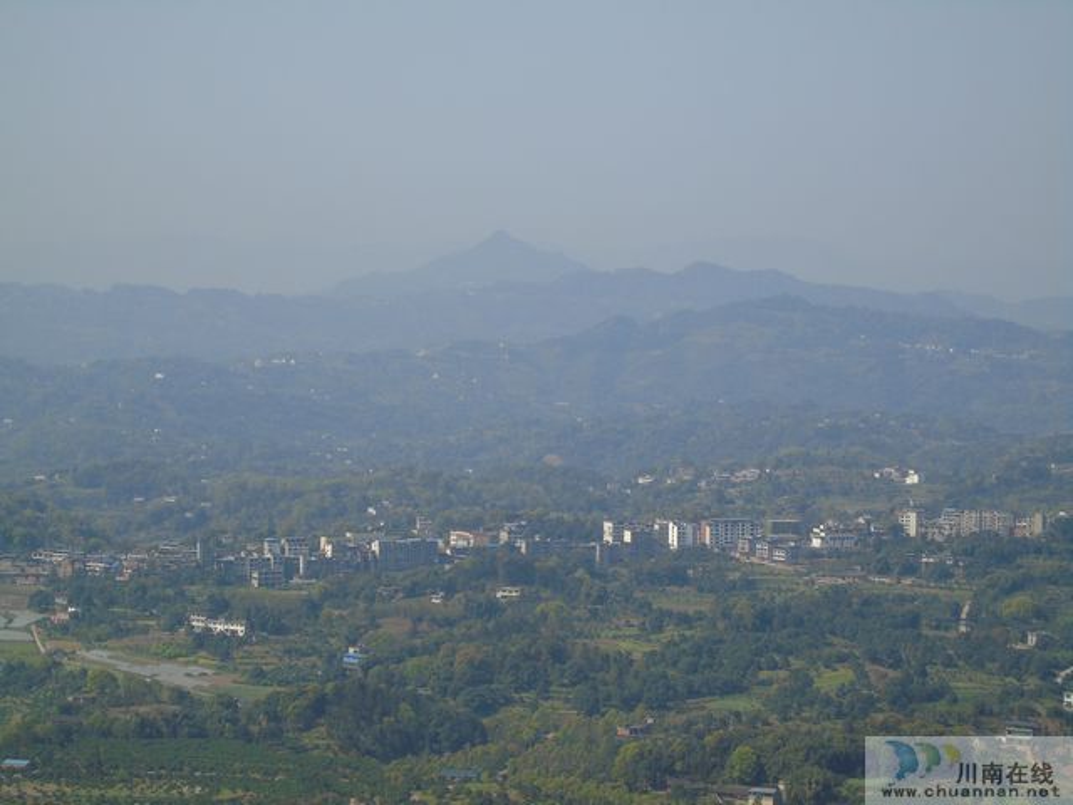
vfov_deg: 13.7
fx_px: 3348
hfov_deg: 18.2
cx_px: 536
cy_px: 402
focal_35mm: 108
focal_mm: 19
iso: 80
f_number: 4.4
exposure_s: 1/640
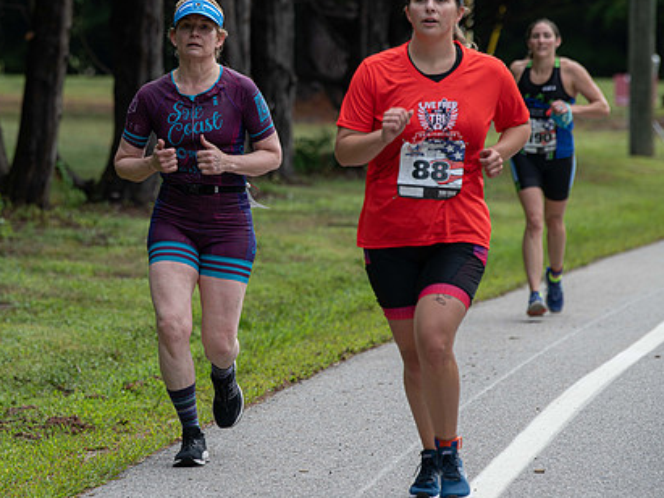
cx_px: 202
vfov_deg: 5.9
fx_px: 4813
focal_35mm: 251
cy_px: 238
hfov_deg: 7.9
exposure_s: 1/250
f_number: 5
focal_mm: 185
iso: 200
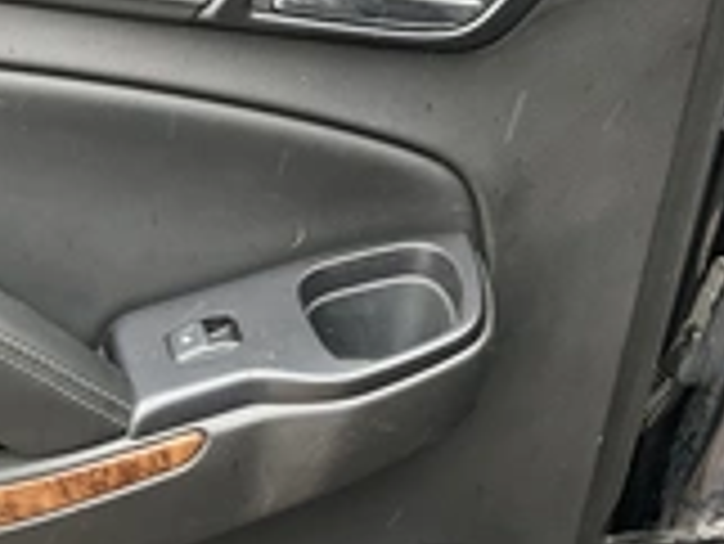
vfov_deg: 20.4
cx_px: 27
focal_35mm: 72
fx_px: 1507
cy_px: 346
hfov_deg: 25.8
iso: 64
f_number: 1.8
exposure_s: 1/122
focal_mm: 3
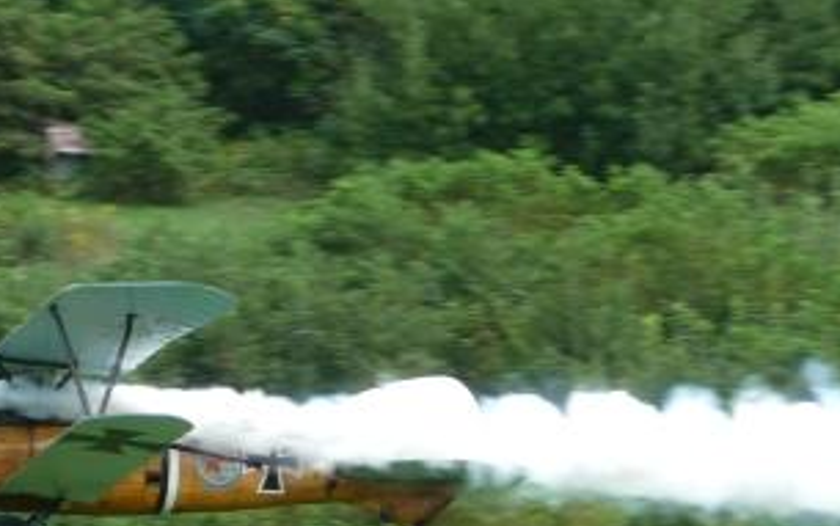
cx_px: 336
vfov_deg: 5.7
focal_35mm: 229
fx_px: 5245
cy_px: 391
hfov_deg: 9.2
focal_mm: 25.2
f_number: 4.8
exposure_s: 1/200
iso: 100
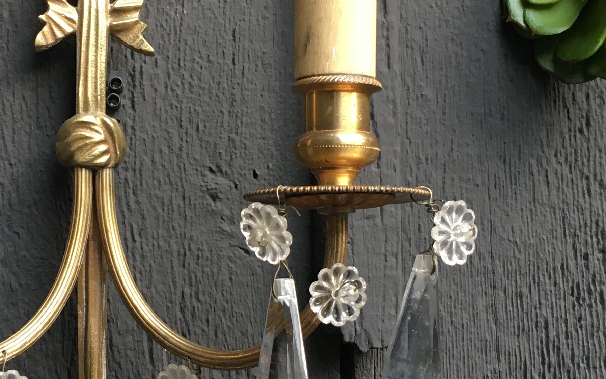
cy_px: 203
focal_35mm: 69
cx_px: 164
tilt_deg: +3.5
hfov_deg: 29.4
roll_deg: -0.6
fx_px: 1140
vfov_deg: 18.9
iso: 40
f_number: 2.2
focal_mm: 4.15
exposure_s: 1/33
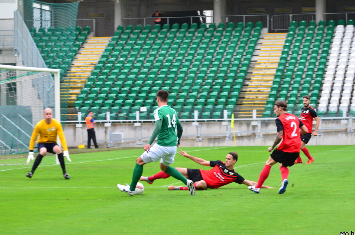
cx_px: 181
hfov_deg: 13.1
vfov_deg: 8.7
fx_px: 1545
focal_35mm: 157
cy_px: 122
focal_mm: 100
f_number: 4.5
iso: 500
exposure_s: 1/320
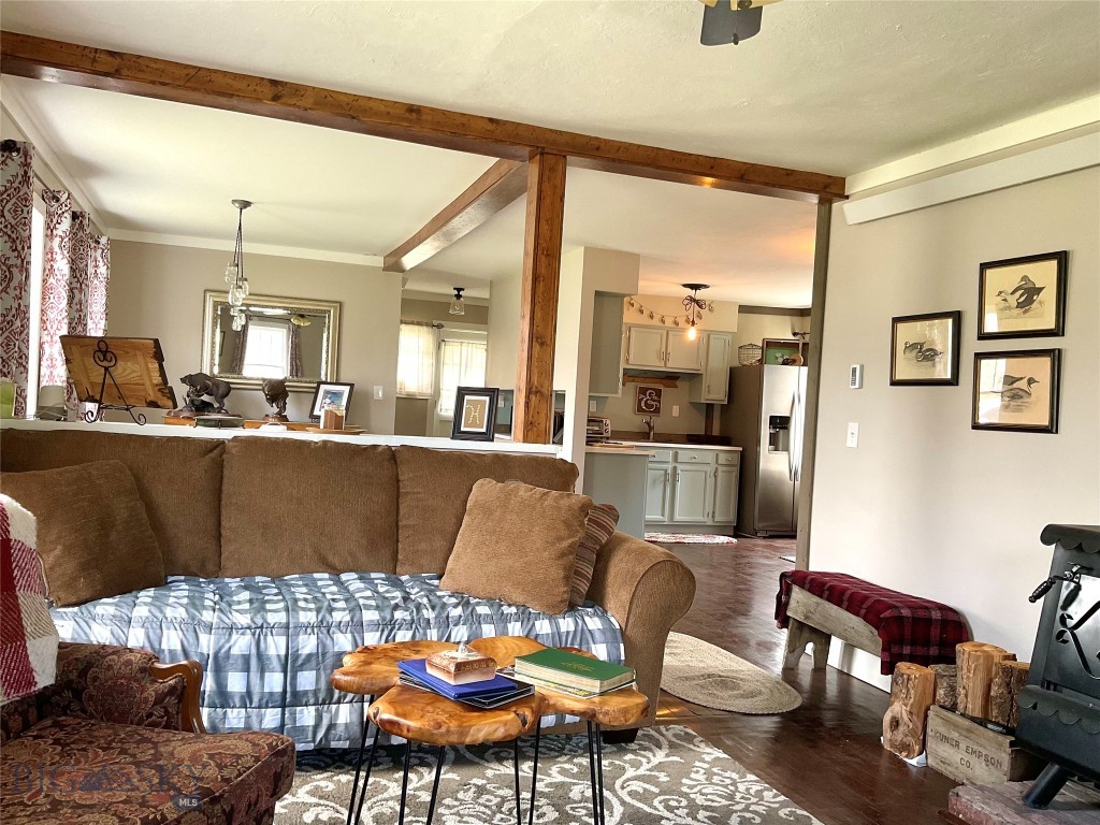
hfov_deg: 61.7
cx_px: 550
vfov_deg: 48.2
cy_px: 412
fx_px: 922
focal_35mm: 29
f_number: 1.8
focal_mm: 3
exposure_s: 1/60
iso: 80
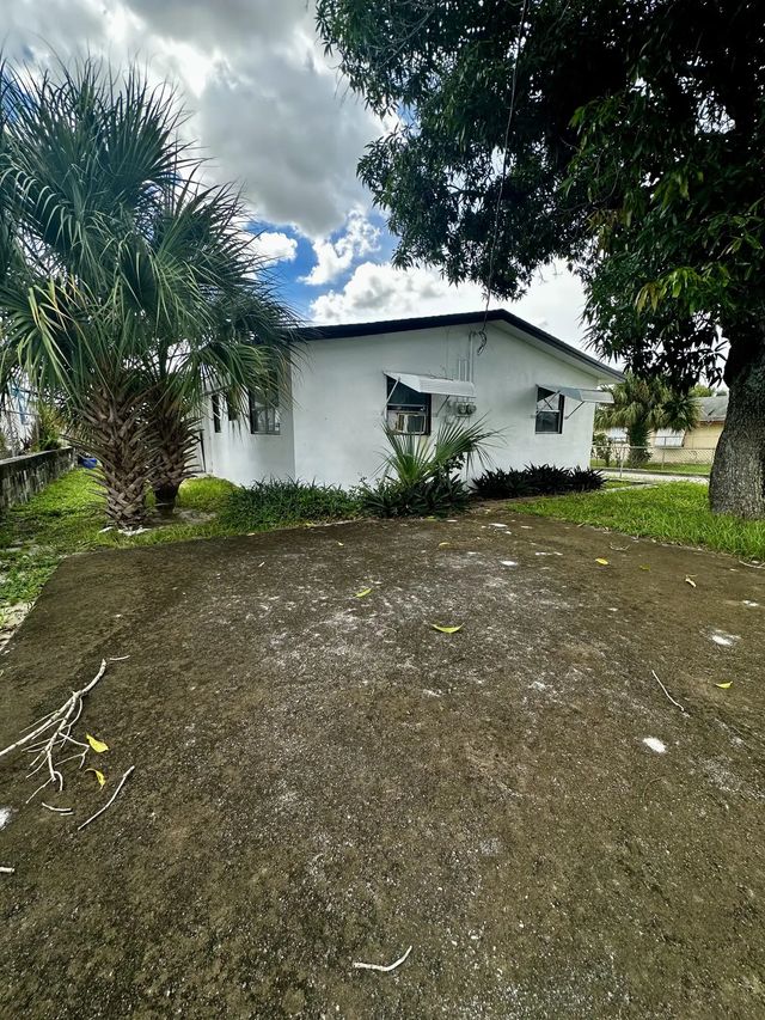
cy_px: 510
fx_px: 412
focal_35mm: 14
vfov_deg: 102.1
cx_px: 382
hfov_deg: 85.7
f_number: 2.2
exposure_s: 1/496
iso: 40
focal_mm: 2.22
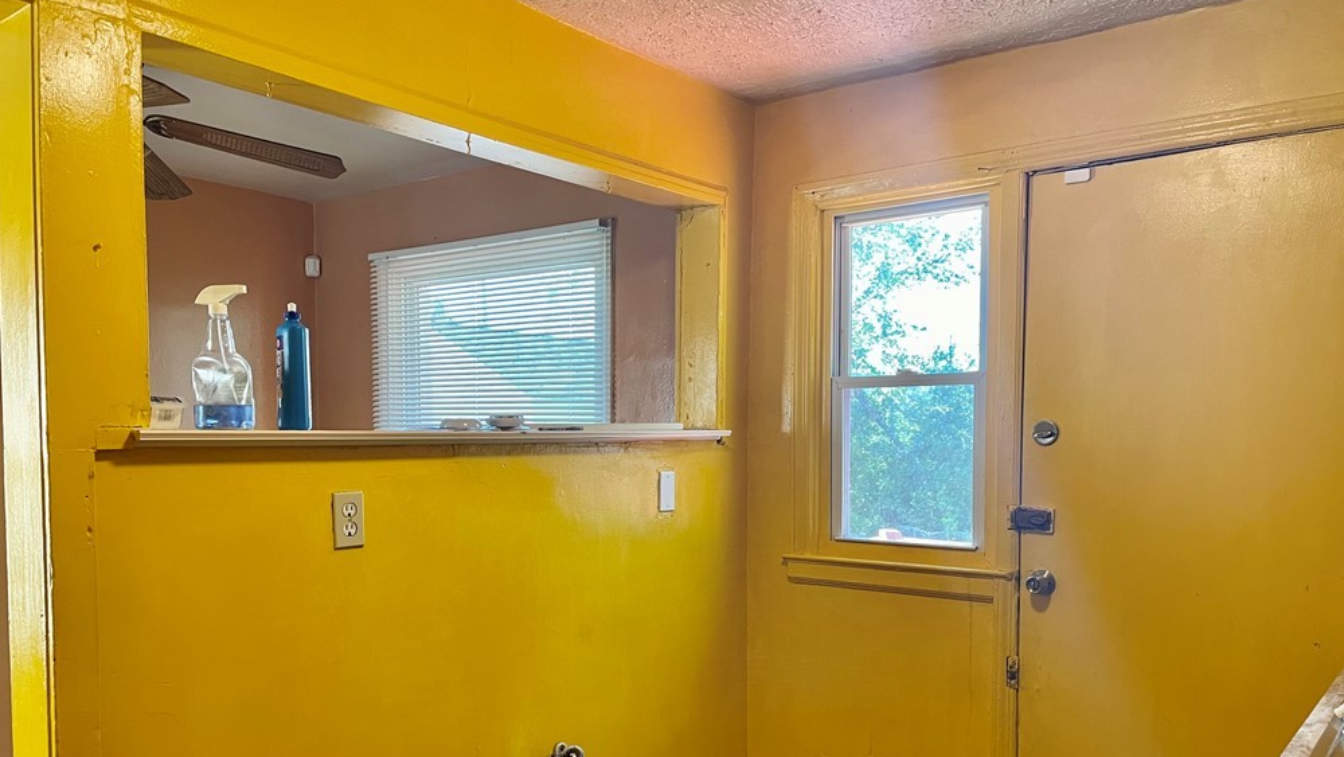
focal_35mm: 29
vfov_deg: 39.9
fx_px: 1034
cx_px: 667
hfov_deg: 66.1
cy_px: 484
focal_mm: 4.2
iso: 80
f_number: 1.6
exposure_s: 1/60
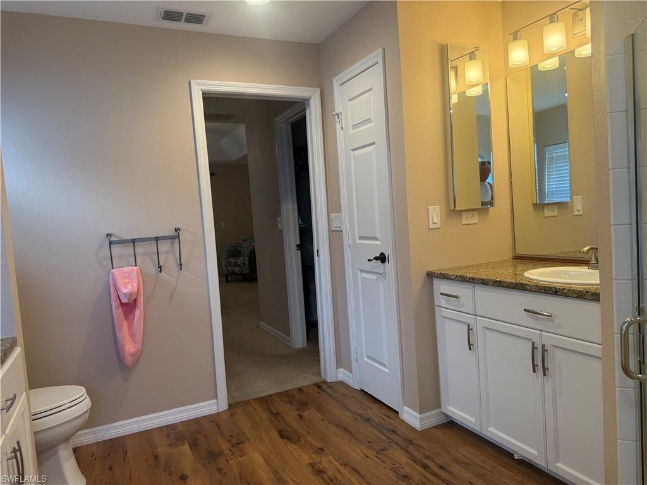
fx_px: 449
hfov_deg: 71.6
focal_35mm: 24
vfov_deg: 56.8
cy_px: 242
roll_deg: +4.3
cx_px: 324
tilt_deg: -3.3
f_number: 1.78
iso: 200
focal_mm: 6.76
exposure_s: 1/150
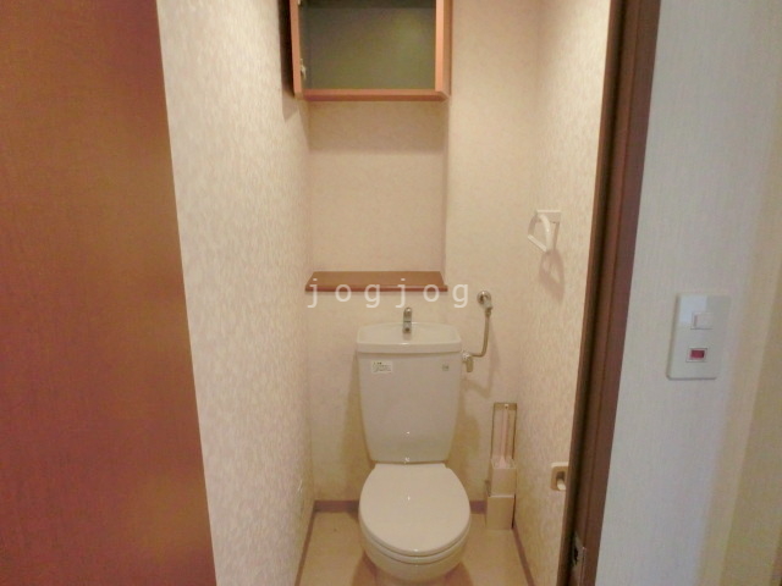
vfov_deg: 56.8
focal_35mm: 24
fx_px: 542
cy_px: 293
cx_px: 391
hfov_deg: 71.6
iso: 640
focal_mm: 4.24
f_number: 3
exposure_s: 1/125
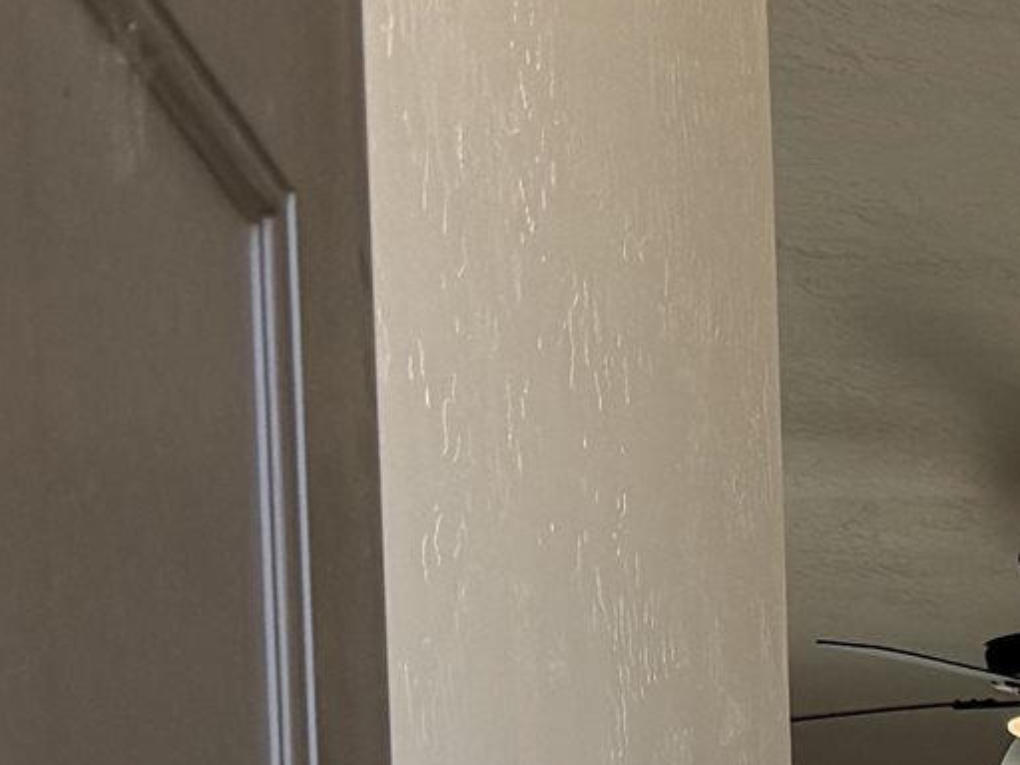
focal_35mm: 144
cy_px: 1683
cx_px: 2480
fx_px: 4243
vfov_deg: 9.4
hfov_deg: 11.3
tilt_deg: -2.3
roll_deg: +1.3
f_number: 1.78
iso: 100
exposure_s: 1/1032
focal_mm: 6.76
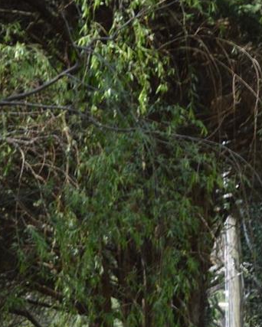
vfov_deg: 6.4
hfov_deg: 4.9
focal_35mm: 303
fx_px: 2937
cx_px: 743
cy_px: 134
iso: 100
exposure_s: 1/125
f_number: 5.6
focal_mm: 45
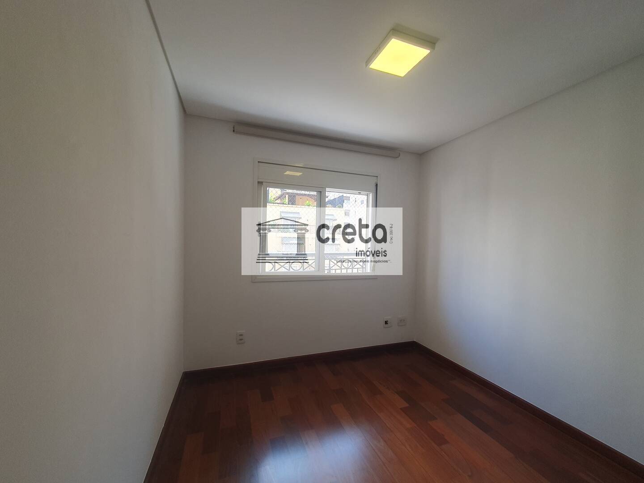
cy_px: 242
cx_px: 322
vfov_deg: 89.9
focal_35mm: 13
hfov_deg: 106.2
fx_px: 242
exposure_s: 1/120
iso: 64
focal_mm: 1.8
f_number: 2.2
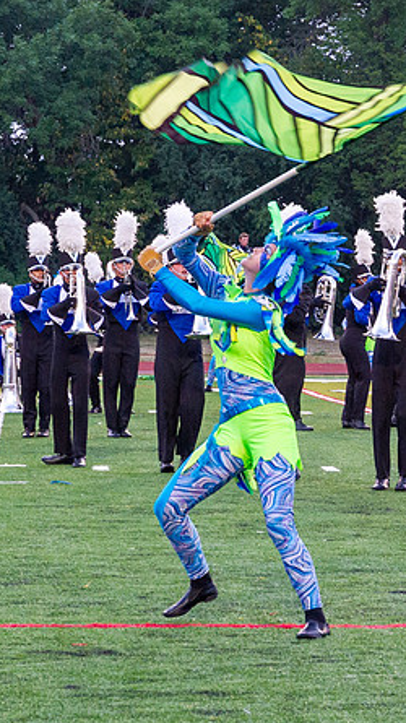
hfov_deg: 7.6
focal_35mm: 158
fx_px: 3027
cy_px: 347
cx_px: 399
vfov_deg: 13.6
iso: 2500
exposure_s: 1/250
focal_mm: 70
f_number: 8
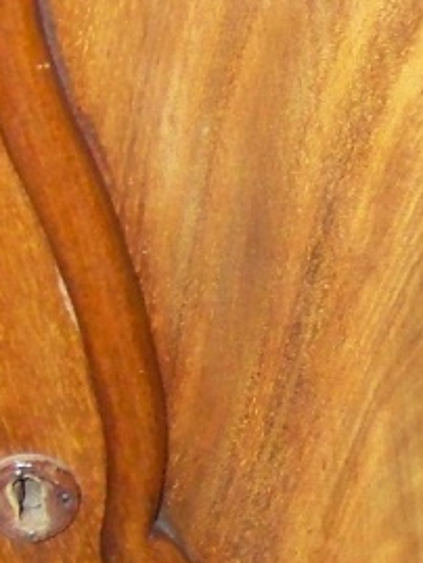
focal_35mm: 164
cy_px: 398
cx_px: 735
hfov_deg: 8.7
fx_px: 2670
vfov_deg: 12.0
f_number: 2.8
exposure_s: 1/30
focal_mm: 5.85
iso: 200
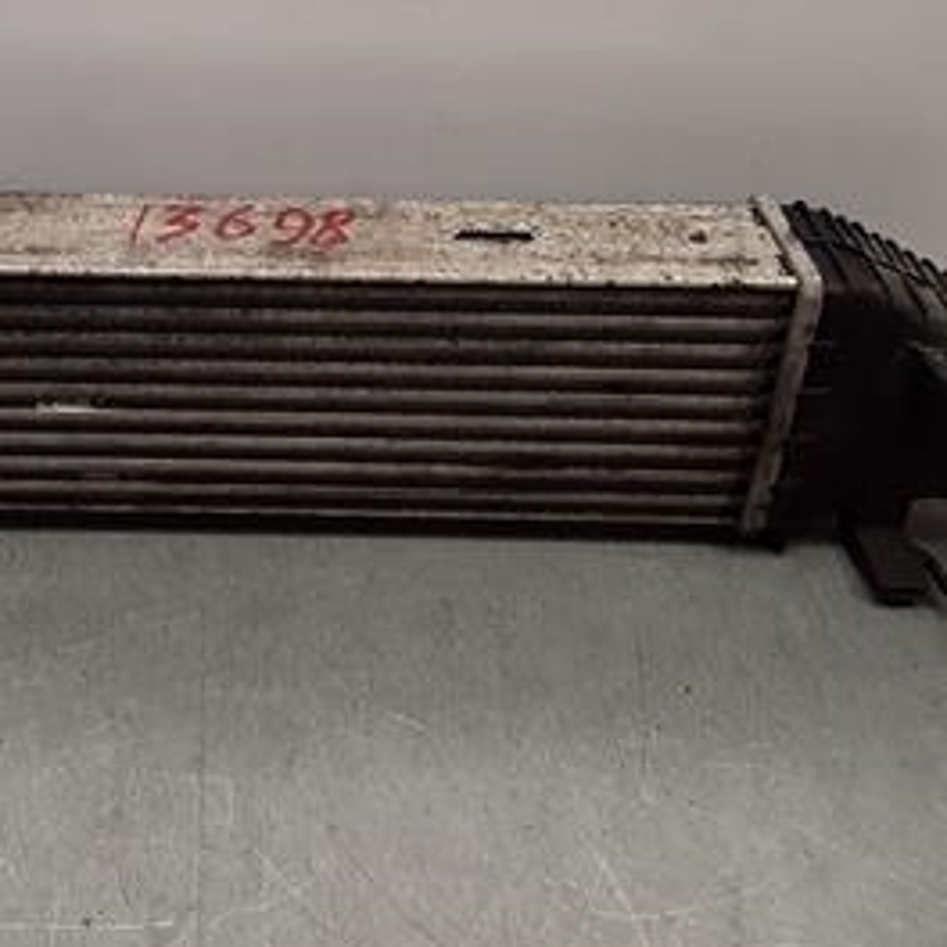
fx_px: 1857
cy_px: 194
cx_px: 86
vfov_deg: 28.0
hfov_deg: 27.5
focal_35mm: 60
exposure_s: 1/100
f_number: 1.9
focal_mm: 2.91
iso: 50
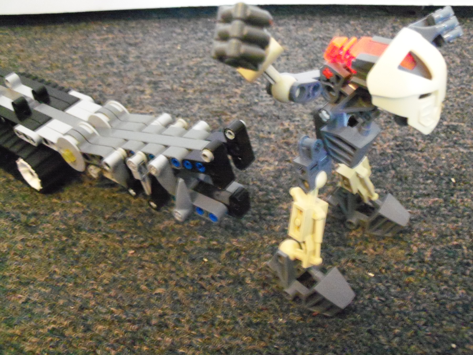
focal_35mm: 35
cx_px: 236
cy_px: 178
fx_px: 478
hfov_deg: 52.6
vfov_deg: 40.7
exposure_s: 1/6
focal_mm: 6.3
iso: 800
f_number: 3
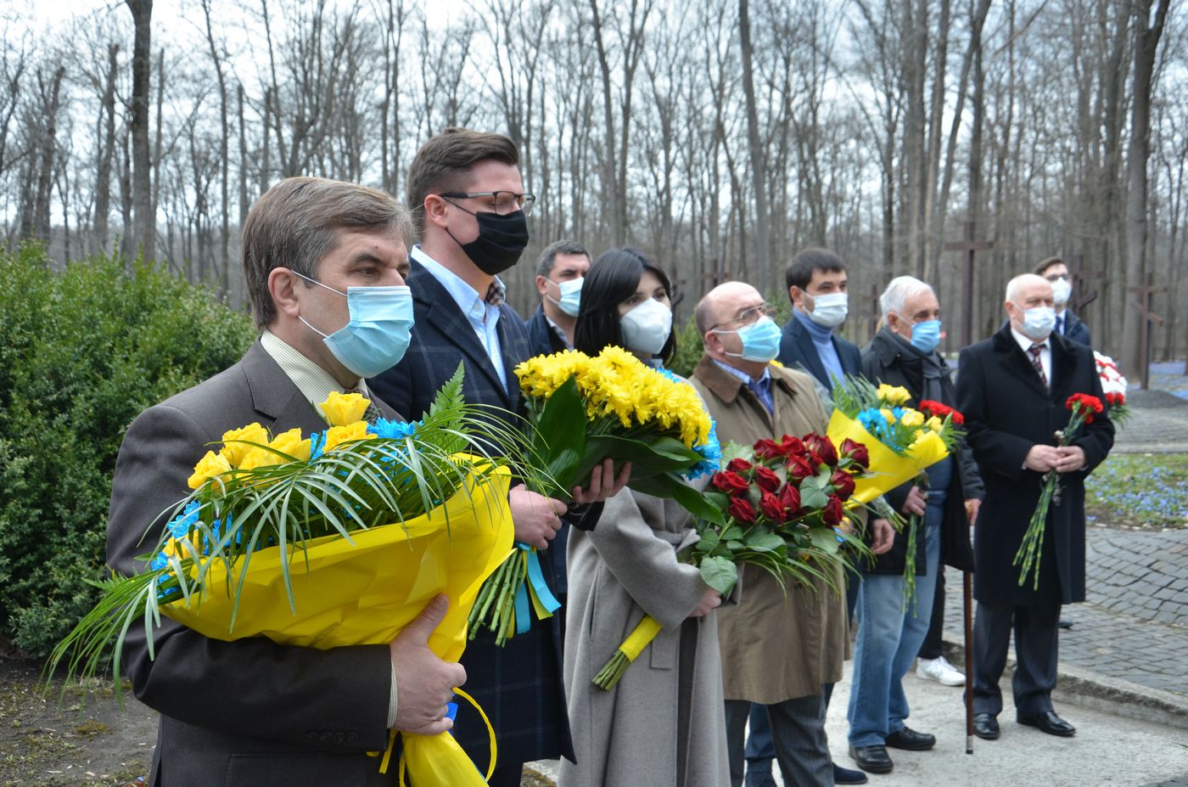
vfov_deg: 34.1
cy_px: 394
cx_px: 594
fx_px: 1284
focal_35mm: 39
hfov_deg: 49.6
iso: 400
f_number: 8
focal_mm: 26
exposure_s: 1/400
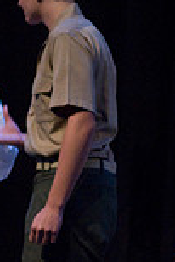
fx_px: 2553
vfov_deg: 5.9
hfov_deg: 3.9
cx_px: -47
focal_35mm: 351
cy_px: 191
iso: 1600
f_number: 2.8
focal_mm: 80
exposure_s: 1/40
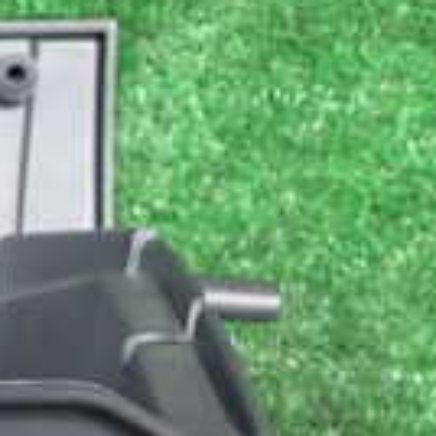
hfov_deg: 12.9
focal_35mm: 119
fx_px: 1696
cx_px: -413
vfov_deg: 14.2
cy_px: 530
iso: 200
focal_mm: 5.4
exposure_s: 1/40
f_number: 2.3
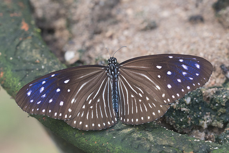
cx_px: 131
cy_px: 91
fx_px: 1972
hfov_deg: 6.6
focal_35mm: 310
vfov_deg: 4.4
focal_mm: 150
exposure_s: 1/125
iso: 800
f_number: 5.6
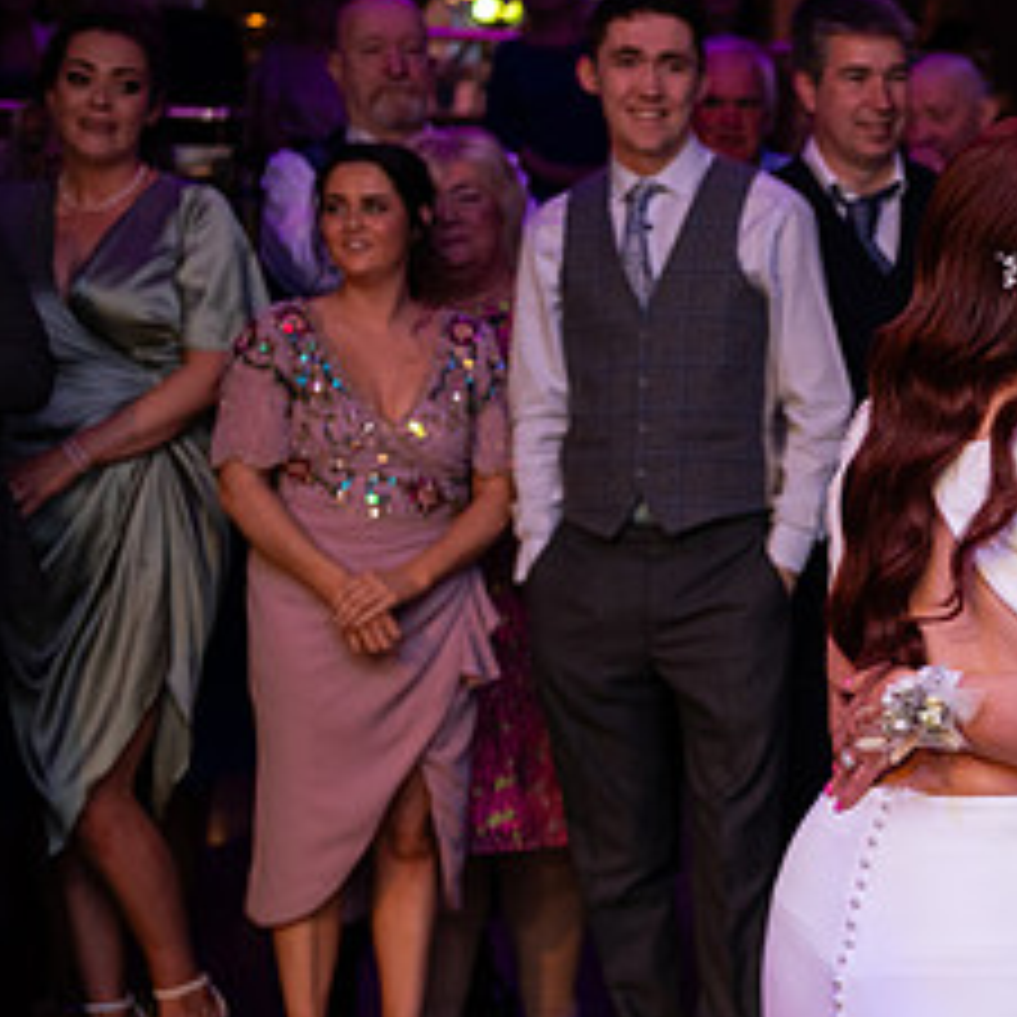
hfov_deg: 14.0
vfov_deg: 14.5
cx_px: 1260
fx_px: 3989
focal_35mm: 120
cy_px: 592
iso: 500
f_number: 3.5
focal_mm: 55
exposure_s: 1/160
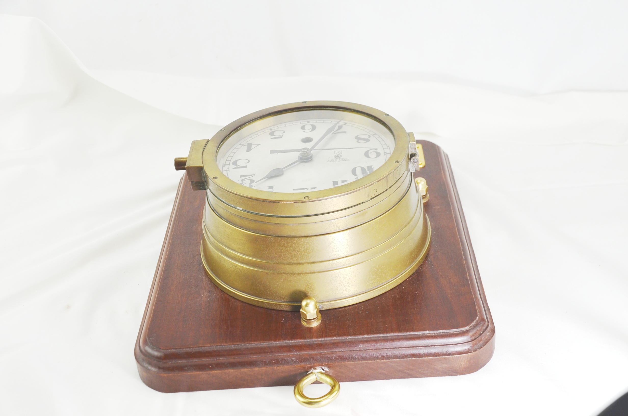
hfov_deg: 41.2
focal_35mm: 48
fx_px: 836
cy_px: 208
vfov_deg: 28.0
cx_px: 314
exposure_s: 1/125
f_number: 5.6
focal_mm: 32
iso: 220
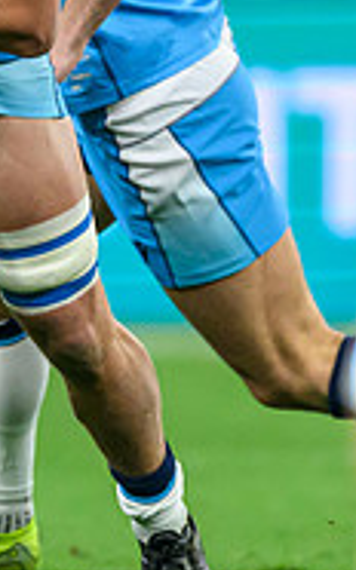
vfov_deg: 0.7
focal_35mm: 2811
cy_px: 143
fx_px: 43704
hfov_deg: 0.5
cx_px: 164
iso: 3200
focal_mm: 560
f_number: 4
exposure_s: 1/1250
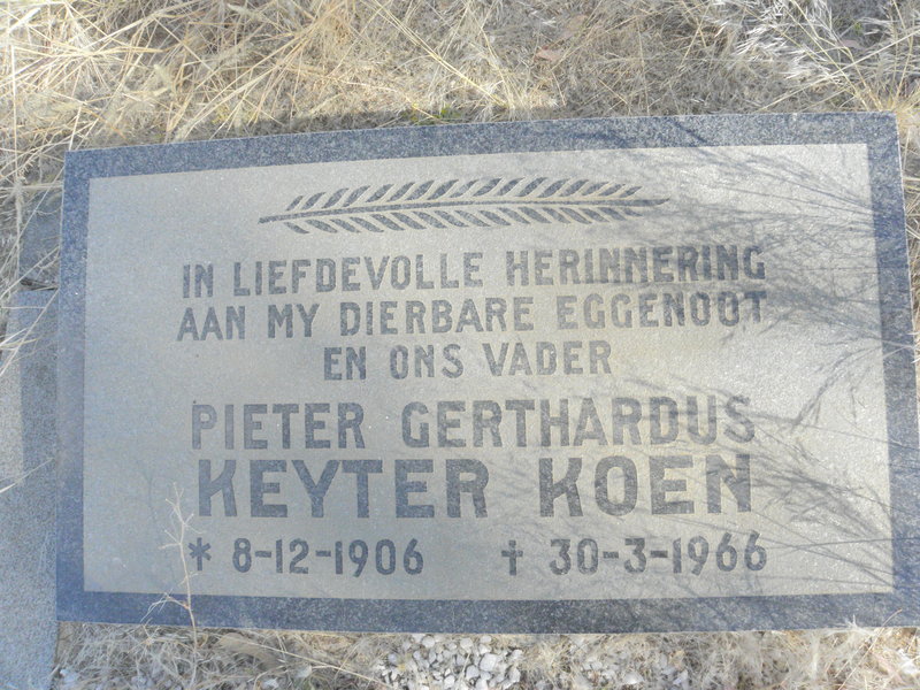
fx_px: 691
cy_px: 345
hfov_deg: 67.3
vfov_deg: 53.1
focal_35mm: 26
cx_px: 460
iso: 200
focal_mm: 4.6
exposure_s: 1/200
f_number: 6.3
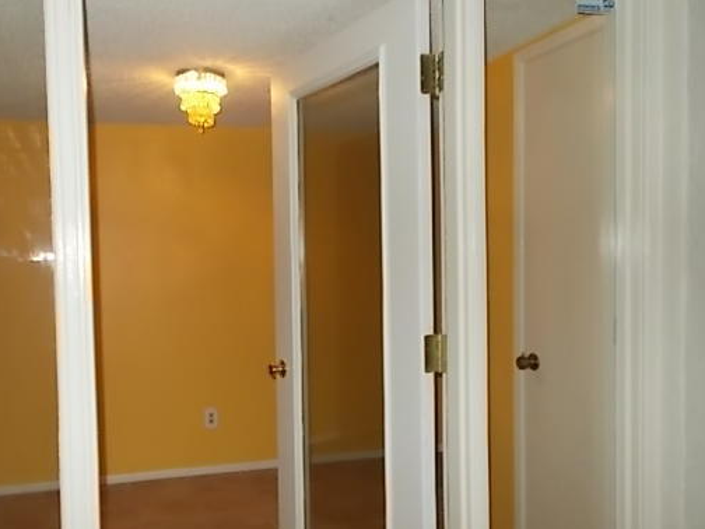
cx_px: 284
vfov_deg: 42.9
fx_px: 672
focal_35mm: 33
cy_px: 290
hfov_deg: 55.0
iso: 200
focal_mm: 4.6
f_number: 3.2
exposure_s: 1/25
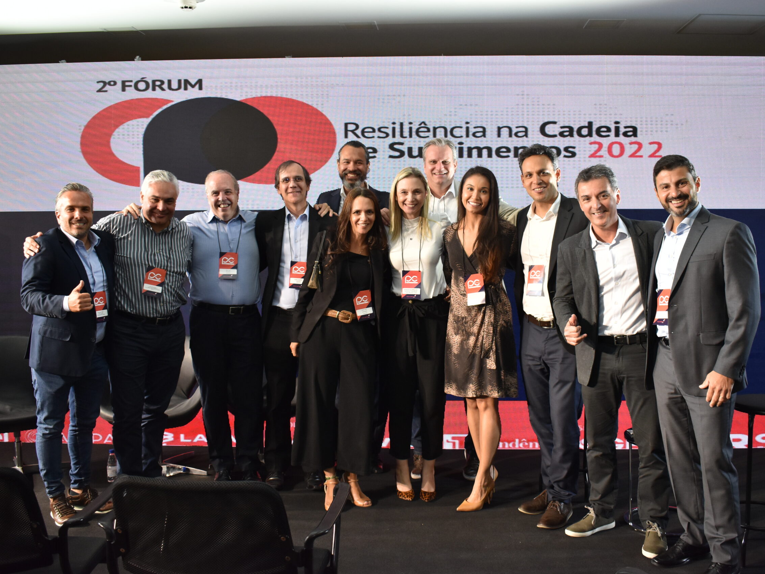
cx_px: 411
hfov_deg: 51.3
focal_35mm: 36
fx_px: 796
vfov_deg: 39.7
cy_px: 286
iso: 1000
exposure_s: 1/80
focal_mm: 22
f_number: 4.5
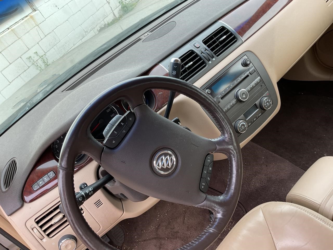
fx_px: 279
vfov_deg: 48.2
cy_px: 125
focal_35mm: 29
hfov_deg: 61.7
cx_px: 166
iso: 32
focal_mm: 3
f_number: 1.8
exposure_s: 1/120
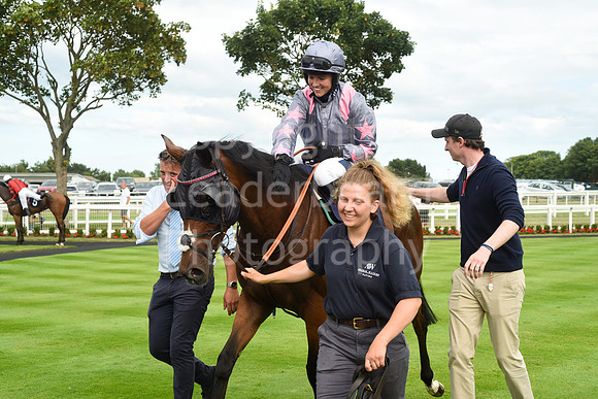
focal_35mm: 50
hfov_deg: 39.6
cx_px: 299
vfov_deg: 27.0
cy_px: 200
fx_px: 831
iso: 800
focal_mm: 50
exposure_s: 1/1250
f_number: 6.3
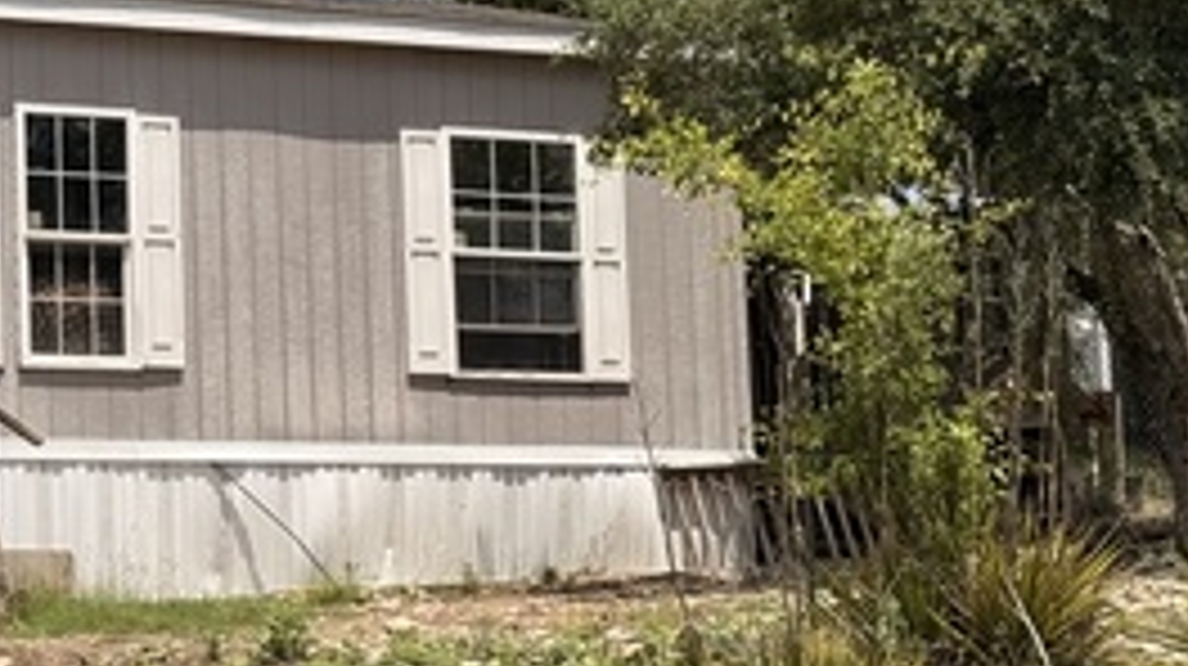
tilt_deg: +6.6
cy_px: 297
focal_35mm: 127
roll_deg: +1.0
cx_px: -94
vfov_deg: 9.5
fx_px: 3997
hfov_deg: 16.4
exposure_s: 1/5208
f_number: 1.78
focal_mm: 6.76
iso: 64
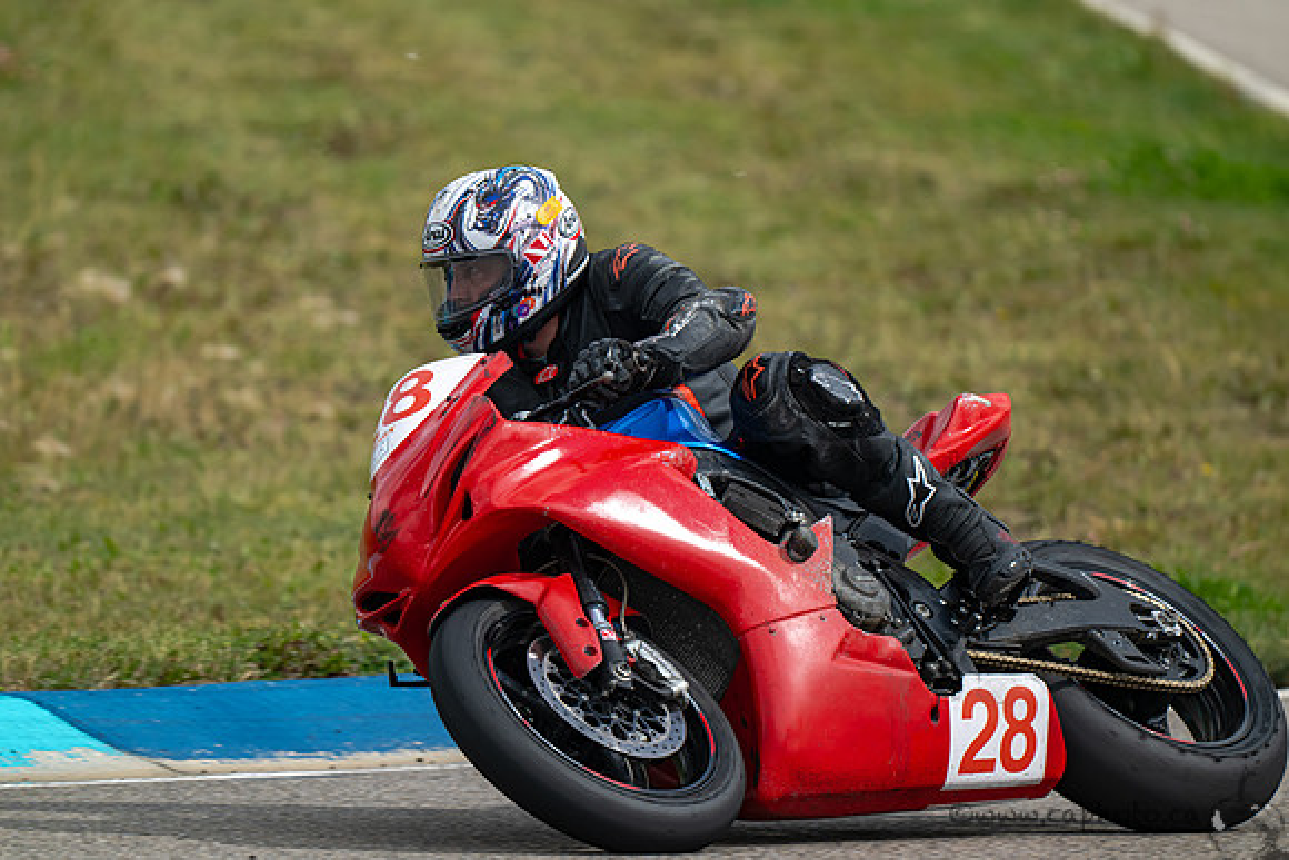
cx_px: 644
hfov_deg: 3.4
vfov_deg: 2.3
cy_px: 430
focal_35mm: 600
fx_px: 21487
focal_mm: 600
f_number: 6.3
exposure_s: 1/1250
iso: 200
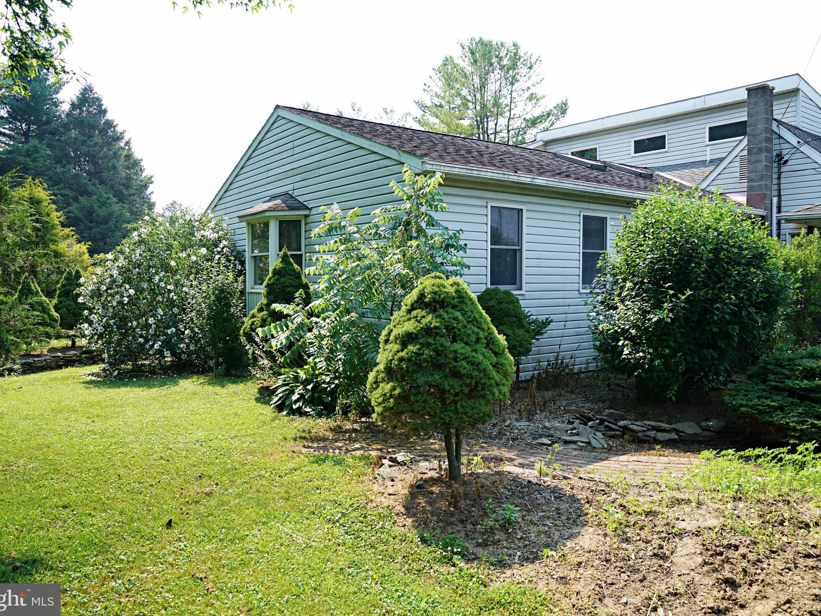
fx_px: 617
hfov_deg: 67.3
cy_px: 308
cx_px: 423
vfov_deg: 53.1
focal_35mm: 26
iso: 50
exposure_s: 1/80
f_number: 5.6
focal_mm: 24
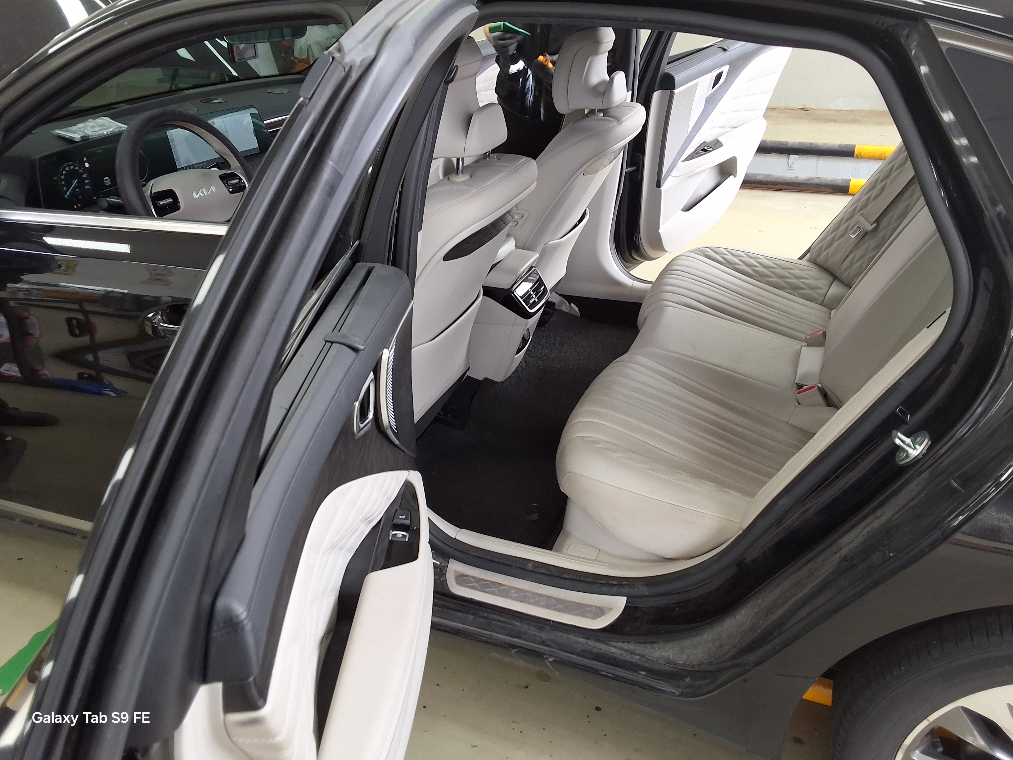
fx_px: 819
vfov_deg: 49.7
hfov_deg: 63.4
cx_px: 506
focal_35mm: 28
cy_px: 380
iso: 50
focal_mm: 2.91
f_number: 1.9
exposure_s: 1/60
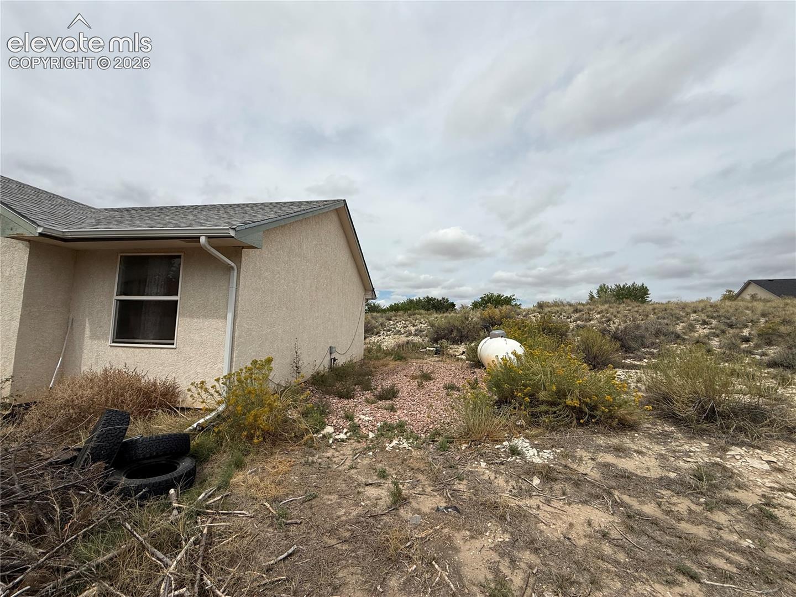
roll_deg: -1.3
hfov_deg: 102.1
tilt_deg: +6.0
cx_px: 398
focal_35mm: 14
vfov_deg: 85.7
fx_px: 322
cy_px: 298
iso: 50
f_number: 2.2
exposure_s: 1/3891
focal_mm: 2.22
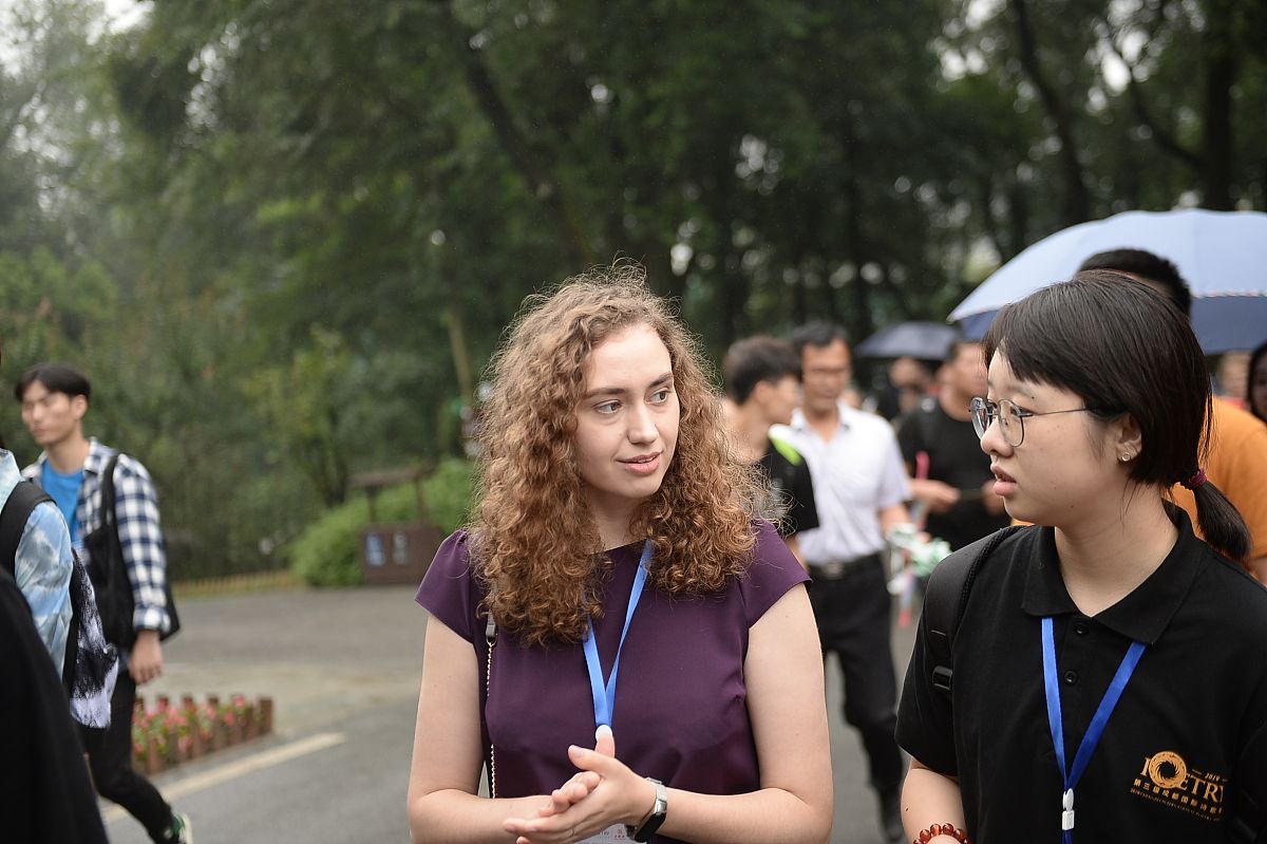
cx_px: 634
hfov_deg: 36.3
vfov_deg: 24.6
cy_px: 422
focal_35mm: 55
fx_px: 1935
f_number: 2.8
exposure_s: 1/500
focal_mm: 55
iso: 640
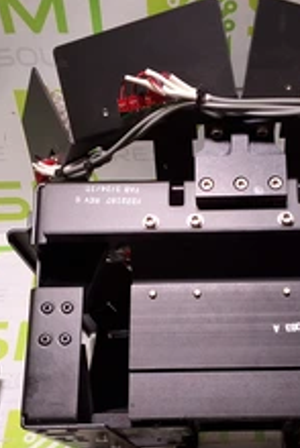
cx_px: 216
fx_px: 661
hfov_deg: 25.3
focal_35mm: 53
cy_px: 295
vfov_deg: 37.1
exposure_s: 1/120
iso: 40
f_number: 1.9
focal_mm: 2.91
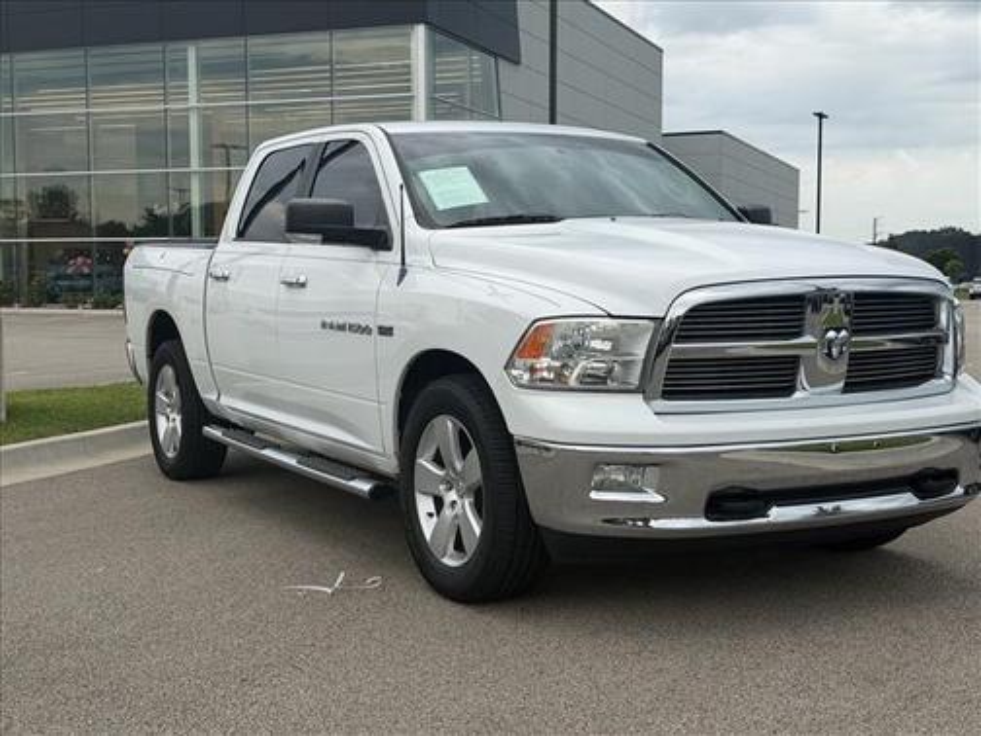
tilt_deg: -3.6
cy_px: 368
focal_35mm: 48
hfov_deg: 39.7
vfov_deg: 30.3
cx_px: 490
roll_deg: +0.1
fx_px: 1360
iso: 64
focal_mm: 6.76
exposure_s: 1/2273
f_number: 1.78
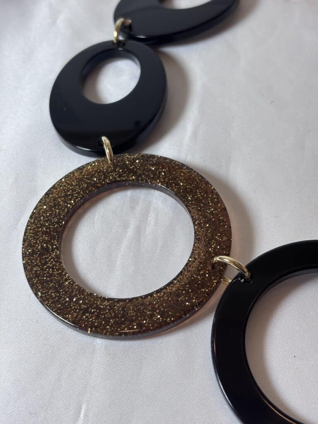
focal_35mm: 52
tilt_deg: -54.2
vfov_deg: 36.8
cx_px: 159
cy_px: 212
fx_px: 637
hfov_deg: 28.0
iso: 25
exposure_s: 1/105
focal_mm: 5.96
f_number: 1.6
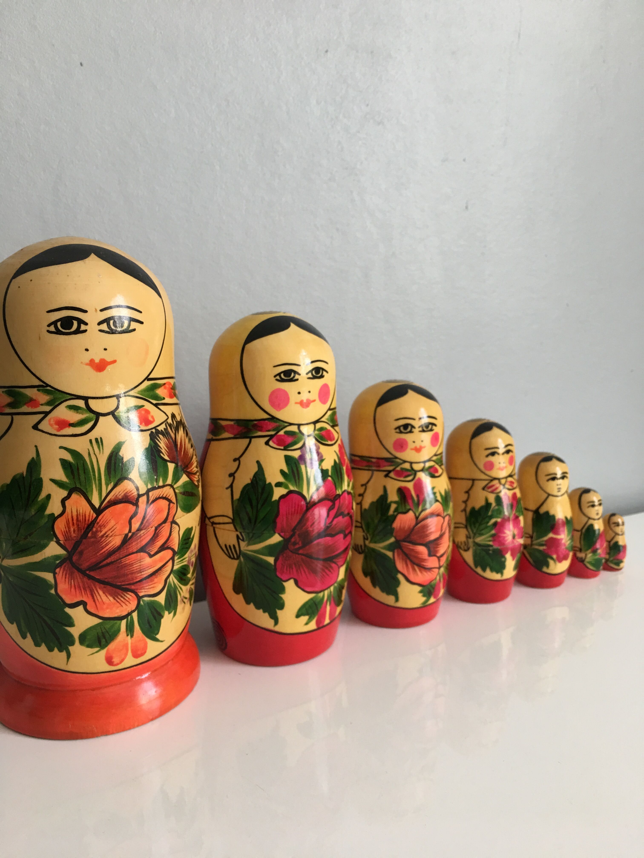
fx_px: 719
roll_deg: +0.4
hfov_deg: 48.2
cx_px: 322
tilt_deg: -10.3
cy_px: 429
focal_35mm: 29
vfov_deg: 61.7
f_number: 2.2
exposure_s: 1/33
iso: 32
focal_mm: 4.15
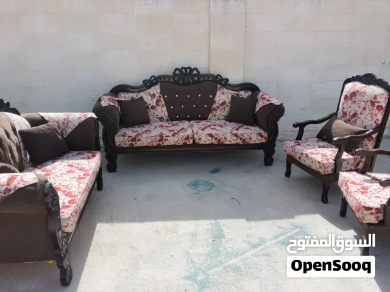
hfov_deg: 73.9
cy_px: 146
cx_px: 195
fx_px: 259
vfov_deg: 58.9
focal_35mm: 23
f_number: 1.6
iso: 50
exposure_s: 1/259
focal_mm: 4.09
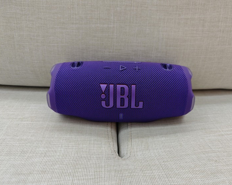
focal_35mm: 25
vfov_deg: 56.8
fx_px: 172
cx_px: 128
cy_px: 96
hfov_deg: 67.9
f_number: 1.63
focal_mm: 8.72
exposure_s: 1/50
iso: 640
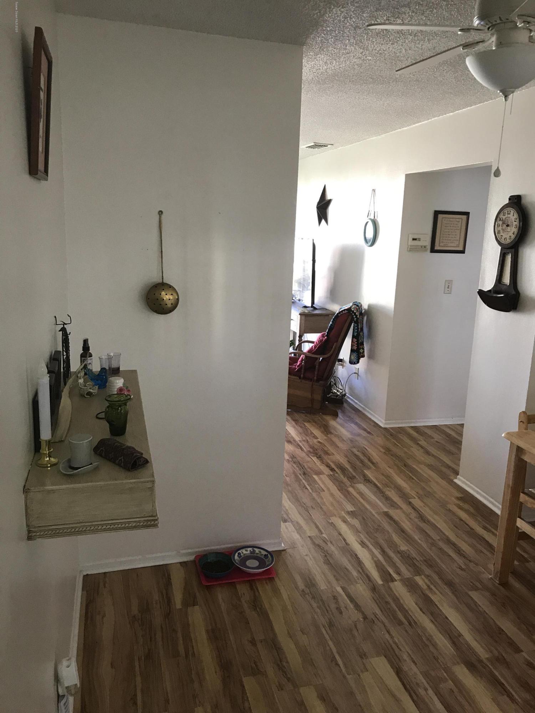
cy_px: 356
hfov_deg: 49.7
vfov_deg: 63.4
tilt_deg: -12.3
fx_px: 577
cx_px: 268
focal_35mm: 28
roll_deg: -2.0
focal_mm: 3.99
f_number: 1.8
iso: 32
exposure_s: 1/20
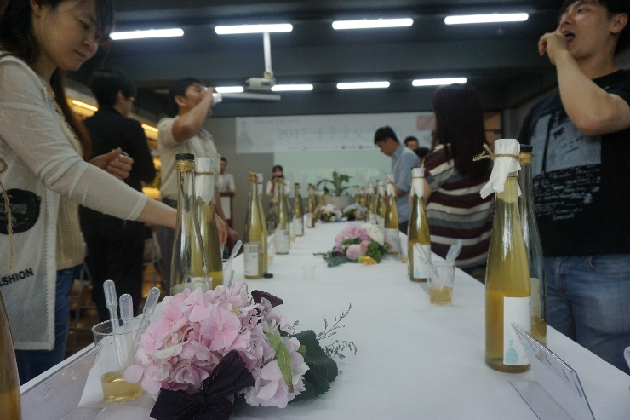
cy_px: 210
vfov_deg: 53.1
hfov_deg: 73.8
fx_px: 420
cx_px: 315
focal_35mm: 24
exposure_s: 1/160
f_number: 4
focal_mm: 16
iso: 250
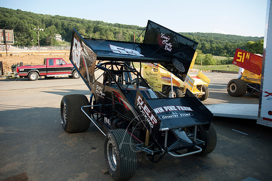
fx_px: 204
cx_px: 136
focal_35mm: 27
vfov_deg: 47.9
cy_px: 90
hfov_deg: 67.4
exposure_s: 1/640
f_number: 3.5
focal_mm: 18
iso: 200
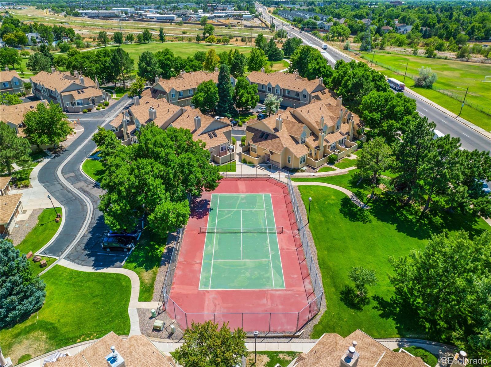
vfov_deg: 56.7
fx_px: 340
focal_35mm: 24
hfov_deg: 71.6
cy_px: 184
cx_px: 246
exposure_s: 1/100
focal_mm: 12.29
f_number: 4
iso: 100
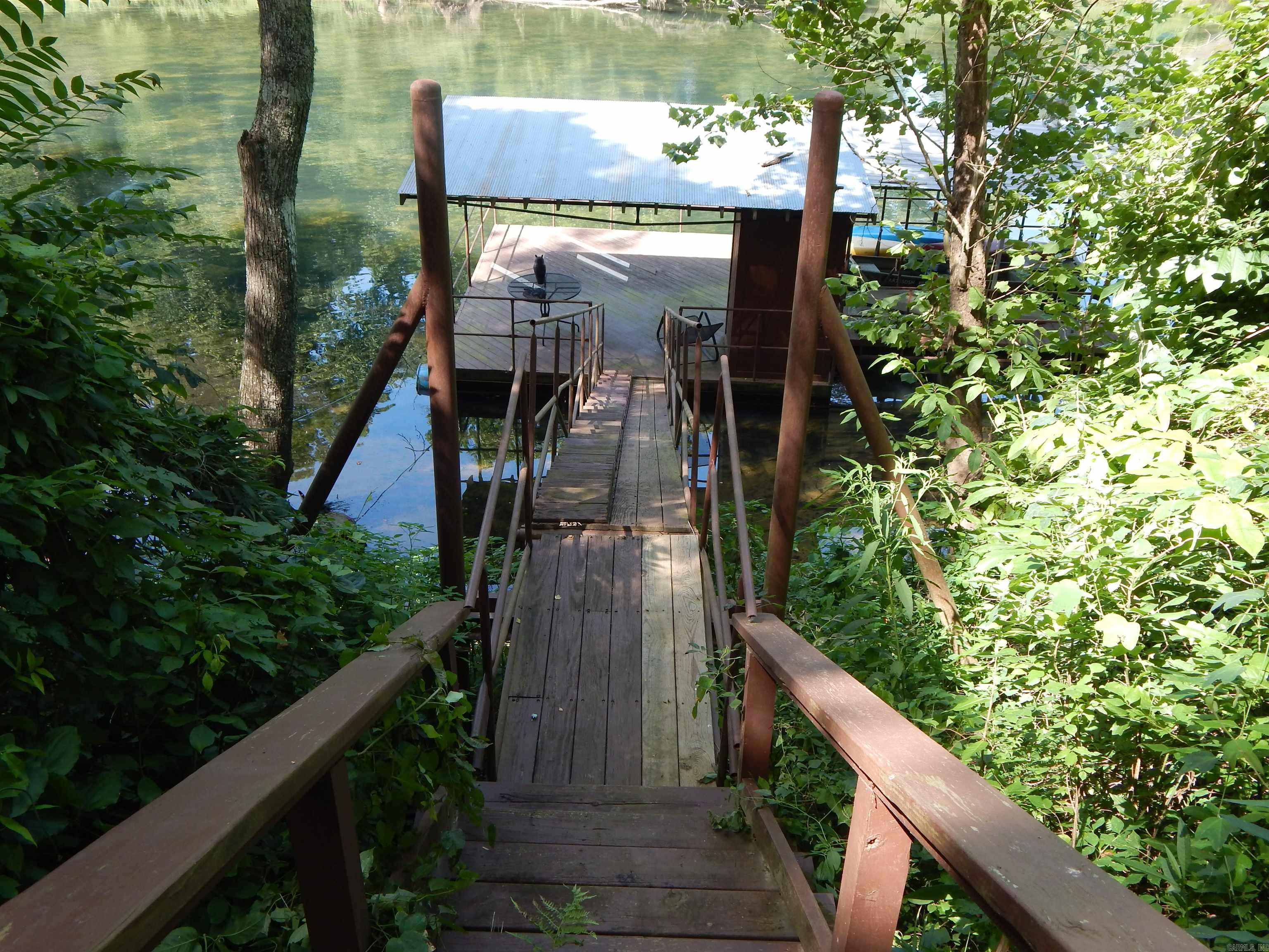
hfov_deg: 58.4
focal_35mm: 31
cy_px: 476
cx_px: 634
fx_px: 1136
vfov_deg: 45.4
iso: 125
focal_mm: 5.6
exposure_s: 1/160
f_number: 3.2
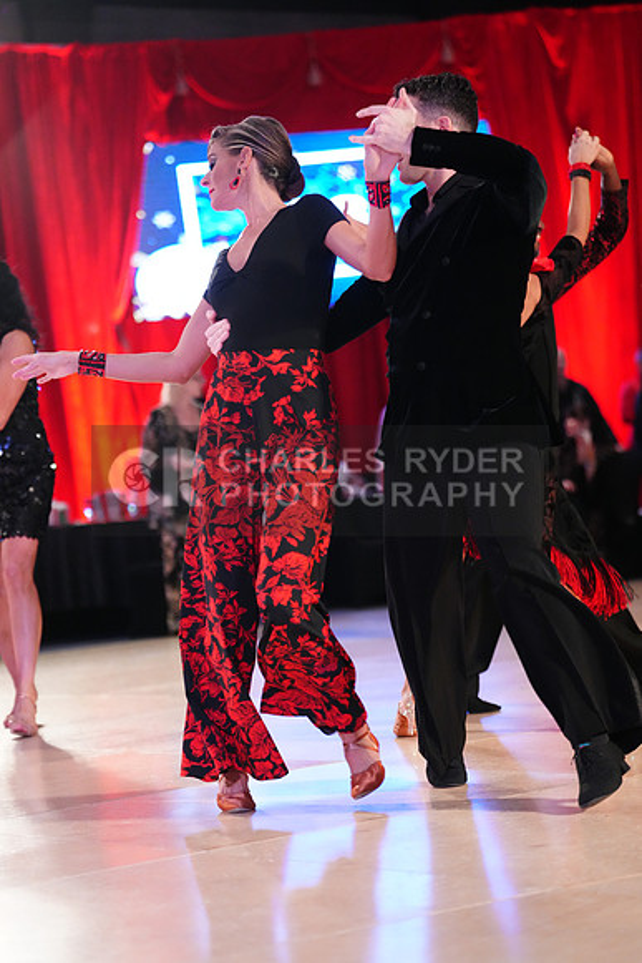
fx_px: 2673
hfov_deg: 13.7
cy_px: 482
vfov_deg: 20.4
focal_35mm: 100
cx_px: 321
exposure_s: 1/400
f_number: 2.8
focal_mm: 100
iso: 5000
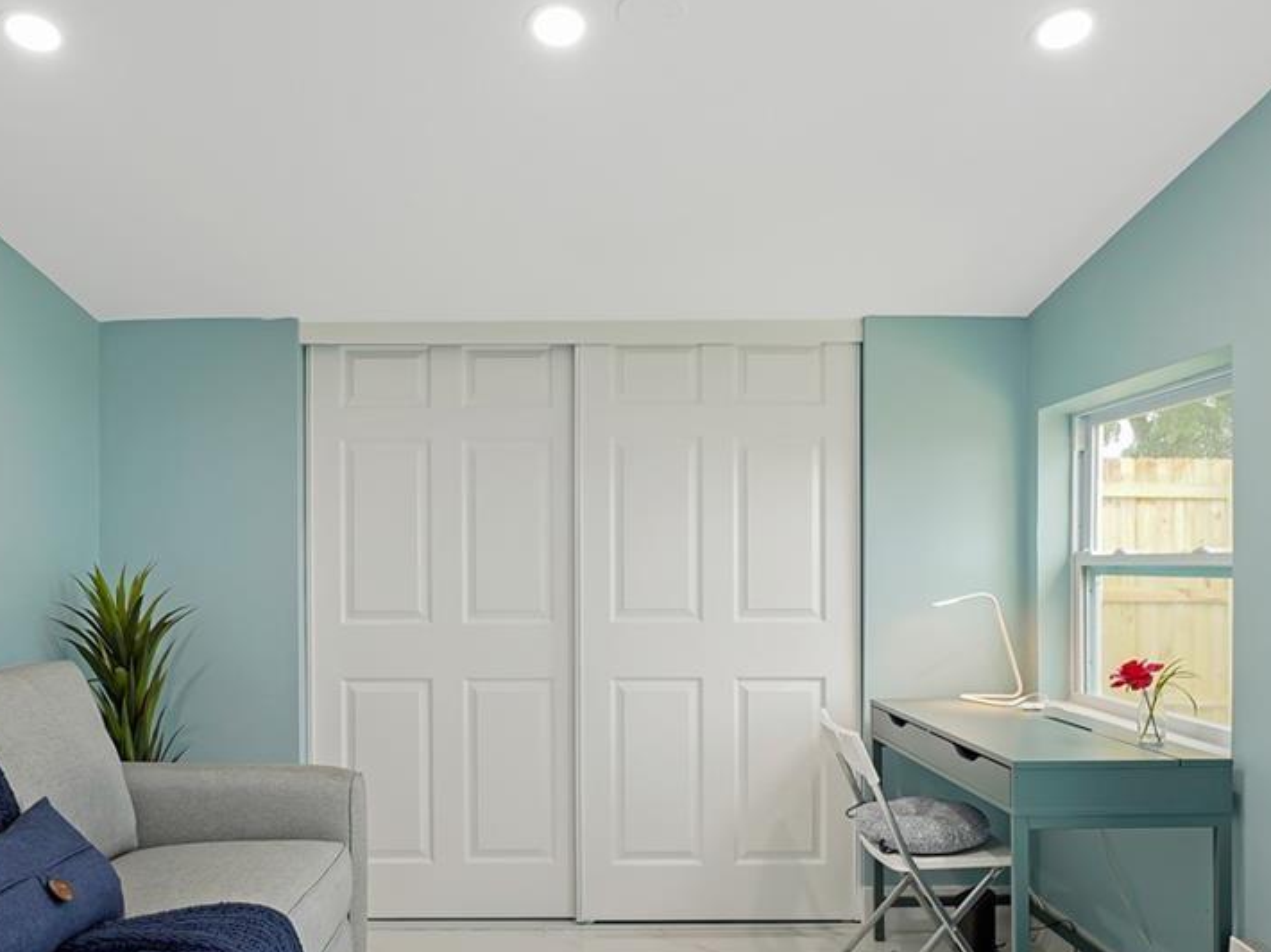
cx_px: 548
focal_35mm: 26
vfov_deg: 52.6
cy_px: 574
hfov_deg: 67.0
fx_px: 954
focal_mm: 12
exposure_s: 1/4
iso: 200
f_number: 8
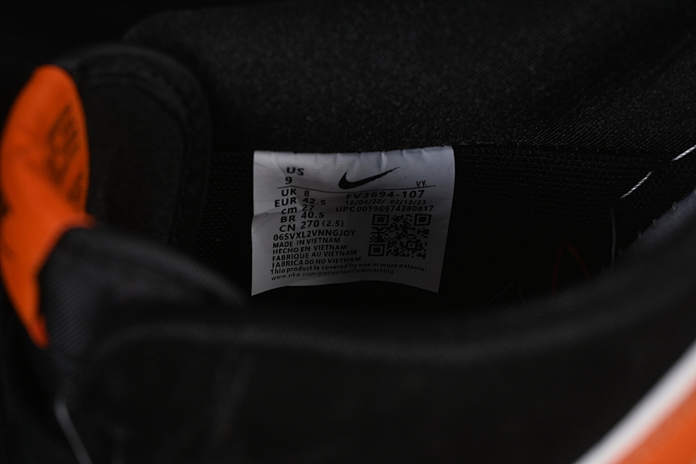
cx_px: 348
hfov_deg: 27.0
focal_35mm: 75
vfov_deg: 18.2
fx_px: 1450
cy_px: 232
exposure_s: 1/50
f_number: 6.3
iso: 160
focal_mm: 50
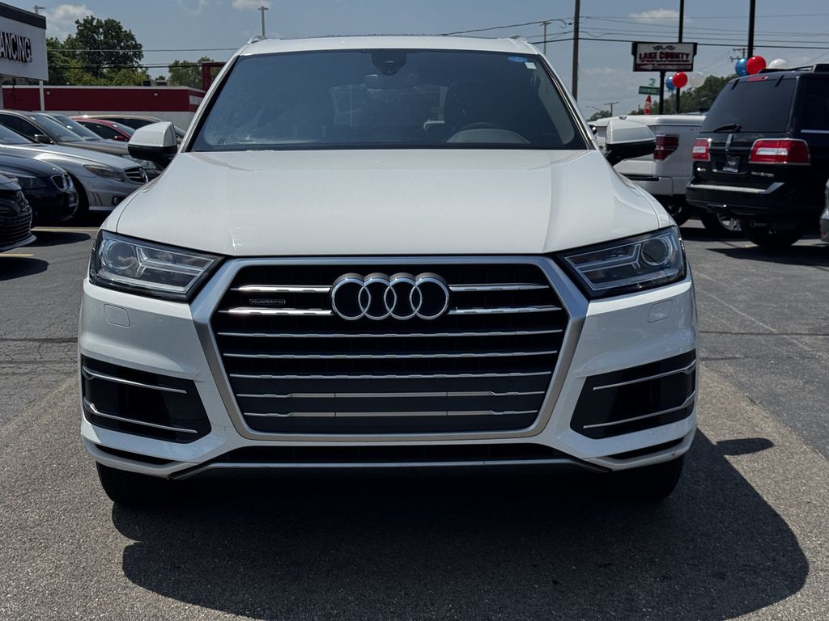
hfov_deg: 39.7
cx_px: 414
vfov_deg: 30.3
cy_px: 310
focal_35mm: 48
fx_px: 1150
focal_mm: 6.76
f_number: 1.78
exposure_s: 1/9009
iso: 80
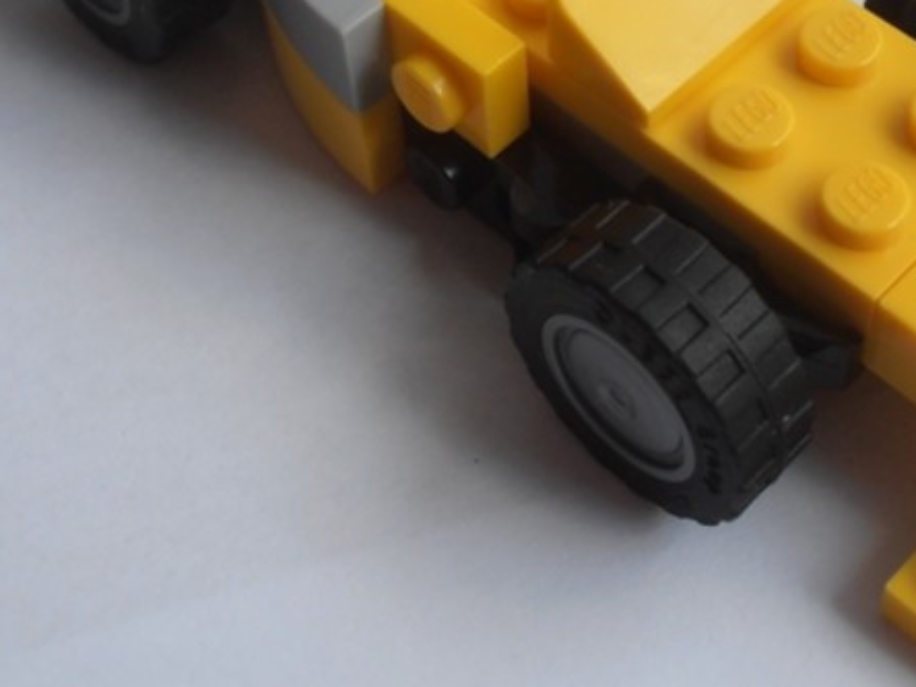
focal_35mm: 75
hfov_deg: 25.8
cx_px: 627
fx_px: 1985
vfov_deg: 19.3
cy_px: 71
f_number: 3.9
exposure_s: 1/125
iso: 80
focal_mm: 6.61
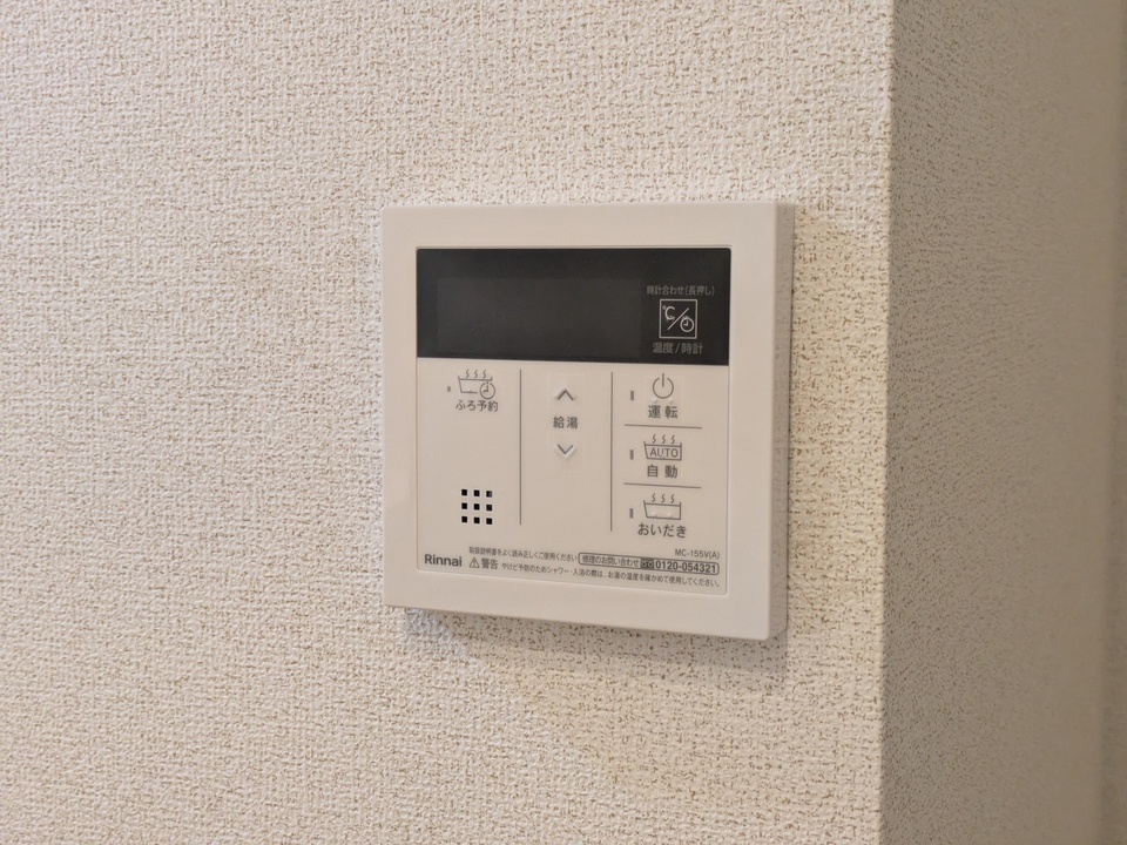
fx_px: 1660
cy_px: 422
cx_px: 564
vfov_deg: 28.6
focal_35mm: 51
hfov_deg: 37.5
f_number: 1.89
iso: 395
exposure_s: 1/100
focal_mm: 5.43
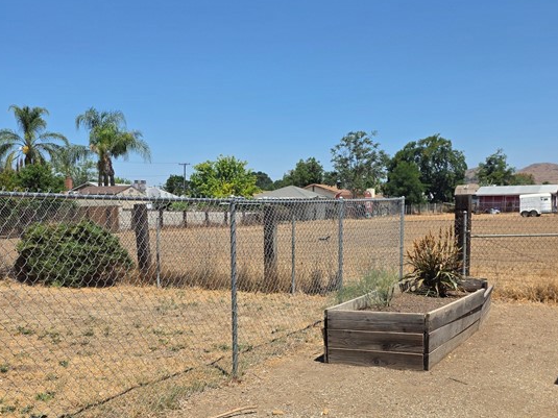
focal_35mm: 44
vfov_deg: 32.5
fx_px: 709
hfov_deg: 42.9
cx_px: 257
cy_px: 287
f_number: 1.7
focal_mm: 6.3
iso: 80
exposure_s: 1/7626
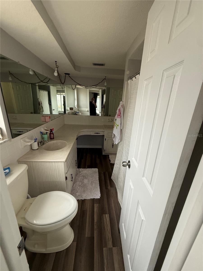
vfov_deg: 102.1
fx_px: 109
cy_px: 136
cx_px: 102
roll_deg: -3.8
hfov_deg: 85.7
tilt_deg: -16.4
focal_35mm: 14
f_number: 2.2
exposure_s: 1/77
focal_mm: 2.22
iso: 320
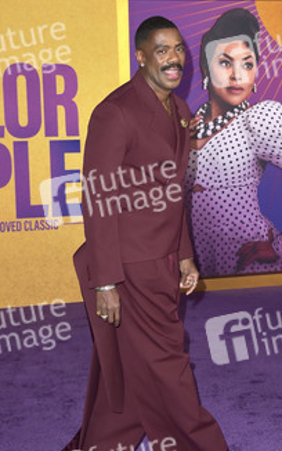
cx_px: 151
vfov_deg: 33.9
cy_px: 263
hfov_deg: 21.7
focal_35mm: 60
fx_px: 737
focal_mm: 48
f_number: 6.3
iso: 320
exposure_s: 1/250
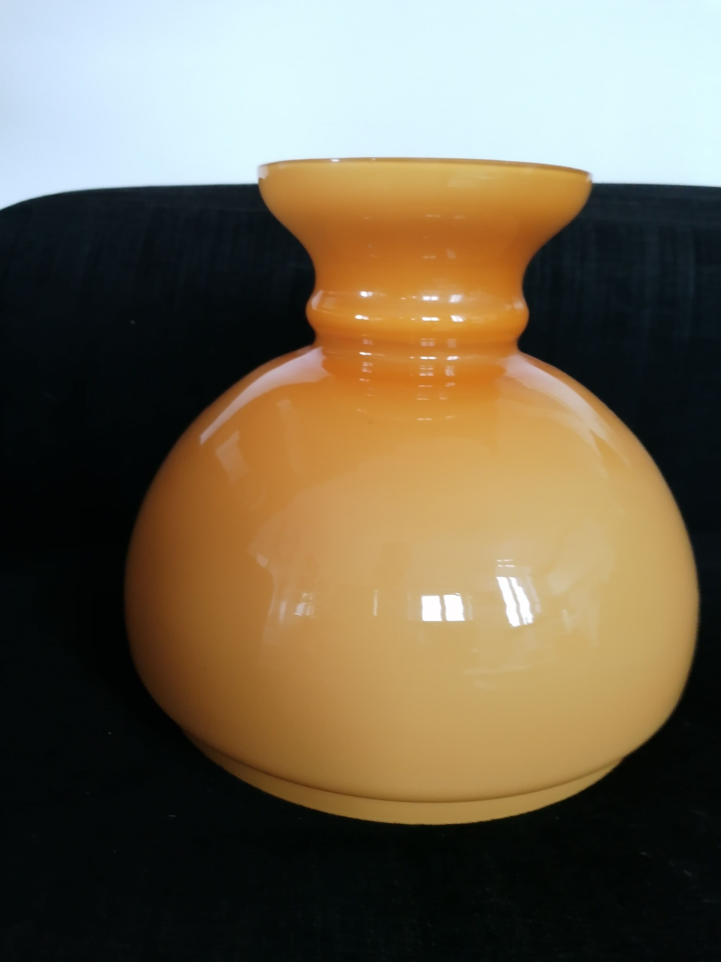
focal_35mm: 27
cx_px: 360
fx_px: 750
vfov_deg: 65.3
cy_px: 481
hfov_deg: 51.4
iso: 500
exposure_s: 1/20
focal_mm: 4.75
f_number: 1.8
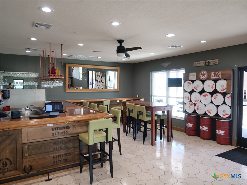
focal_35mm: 24
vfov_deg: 56.8
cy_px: 92
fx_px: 171
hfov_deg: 71.6
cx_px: 124
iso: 200
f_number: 2
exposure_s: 1/100
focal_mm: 12
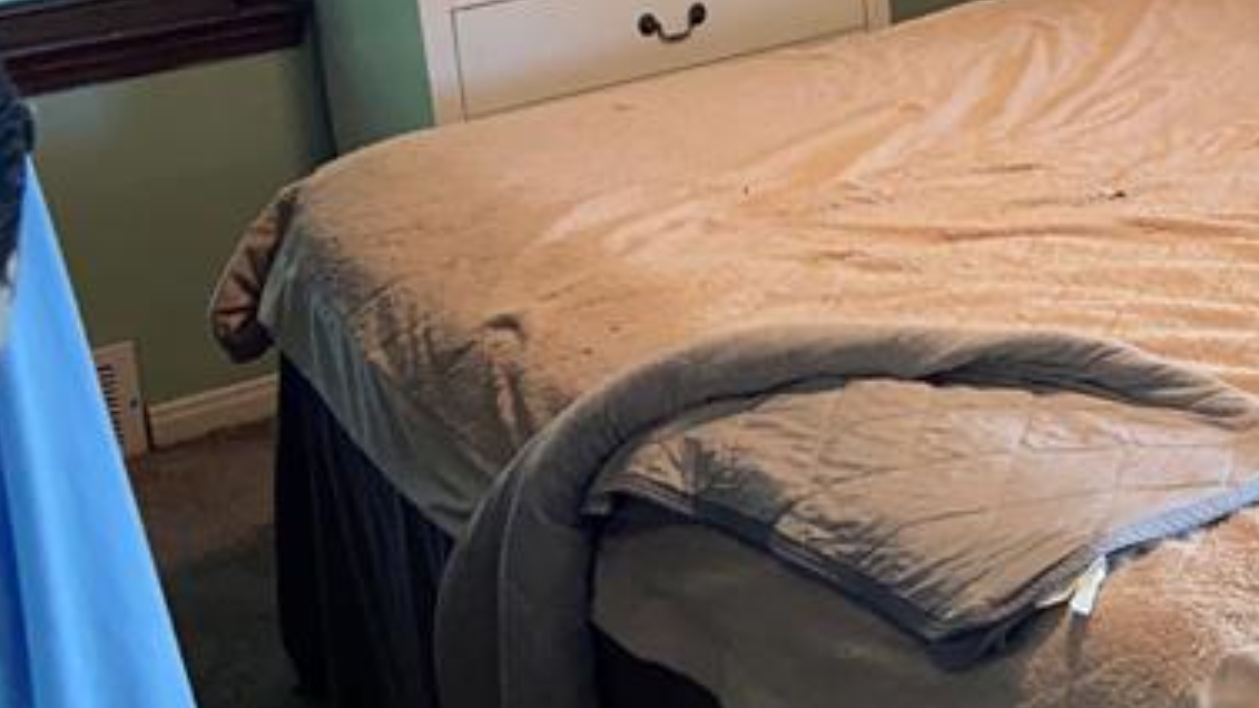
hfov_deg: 24.7
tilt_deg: -14.1
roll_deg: +2.3
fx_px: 2570
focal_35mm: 77
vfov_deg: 15.4
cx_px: 1540
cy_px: -10
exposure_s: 1/15
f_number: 1.8
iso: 50
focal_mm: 4.25
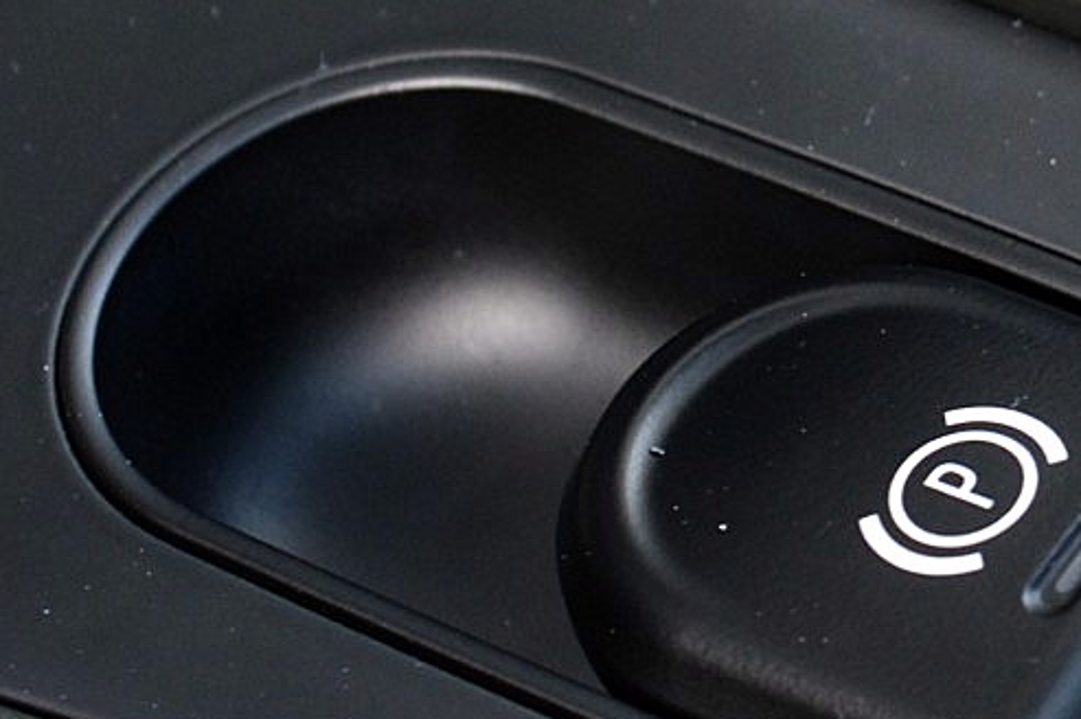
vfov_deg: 5.0
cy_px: -83
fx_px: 8151
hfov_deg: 7.5
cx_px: 1307
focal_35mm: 272
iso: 800
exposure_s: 1/30
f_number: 5.6
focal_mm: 55
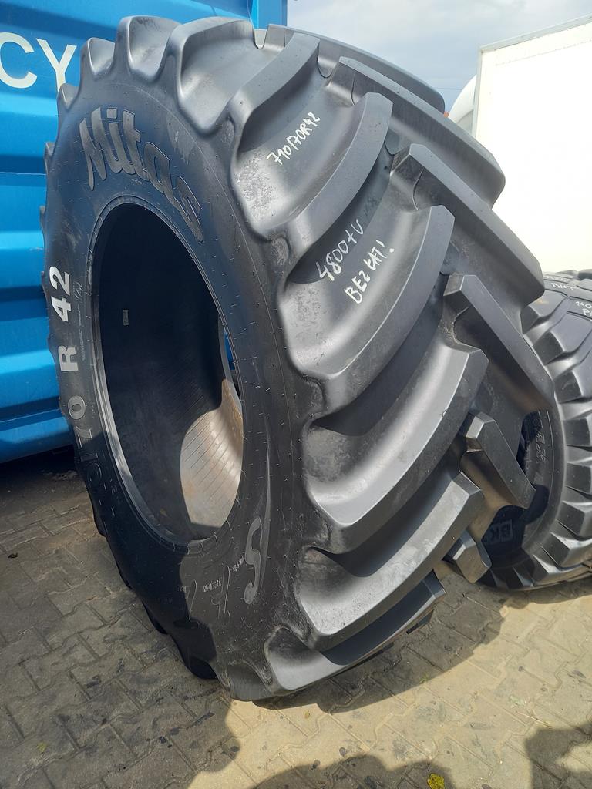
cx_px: 296
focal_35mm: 25
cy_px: 394
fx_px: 570
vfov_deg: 69.4
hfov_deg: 54.9
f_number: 1.8
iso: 50
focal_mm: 4.65
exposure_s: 1/235
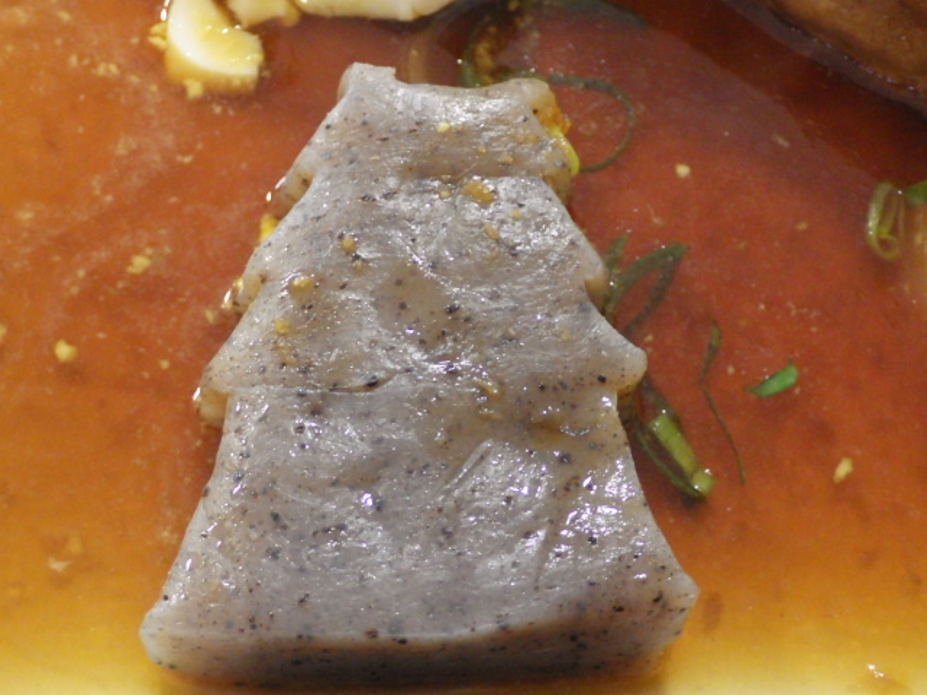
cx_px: 464
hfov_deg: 31.2
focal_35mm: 62
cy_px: 348
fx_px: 1660
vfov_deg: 23.7
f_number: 3.6
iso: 1600
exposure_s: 1/50
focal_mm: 11
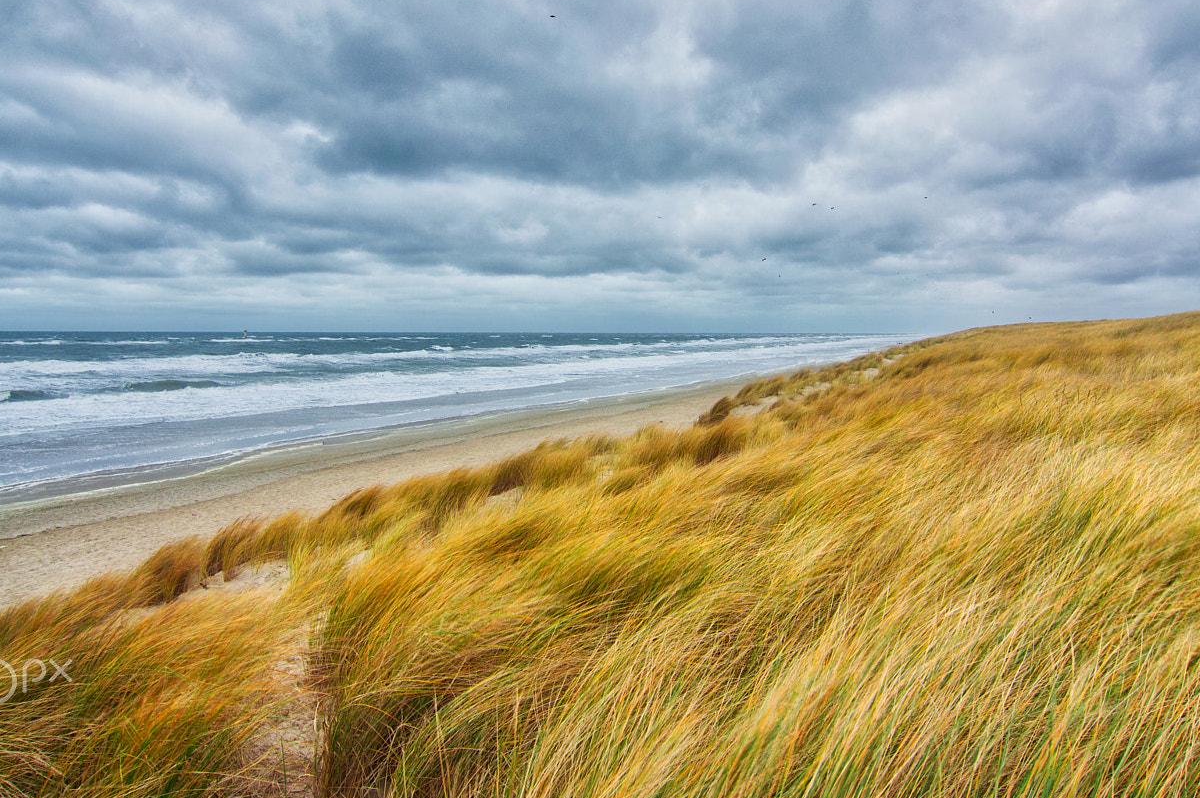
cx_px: 624
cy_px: 281
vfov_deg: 52.3
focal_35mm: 24
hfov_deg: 73.8
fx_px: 799
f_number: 8
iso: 100
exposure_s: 1/100
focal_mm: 12
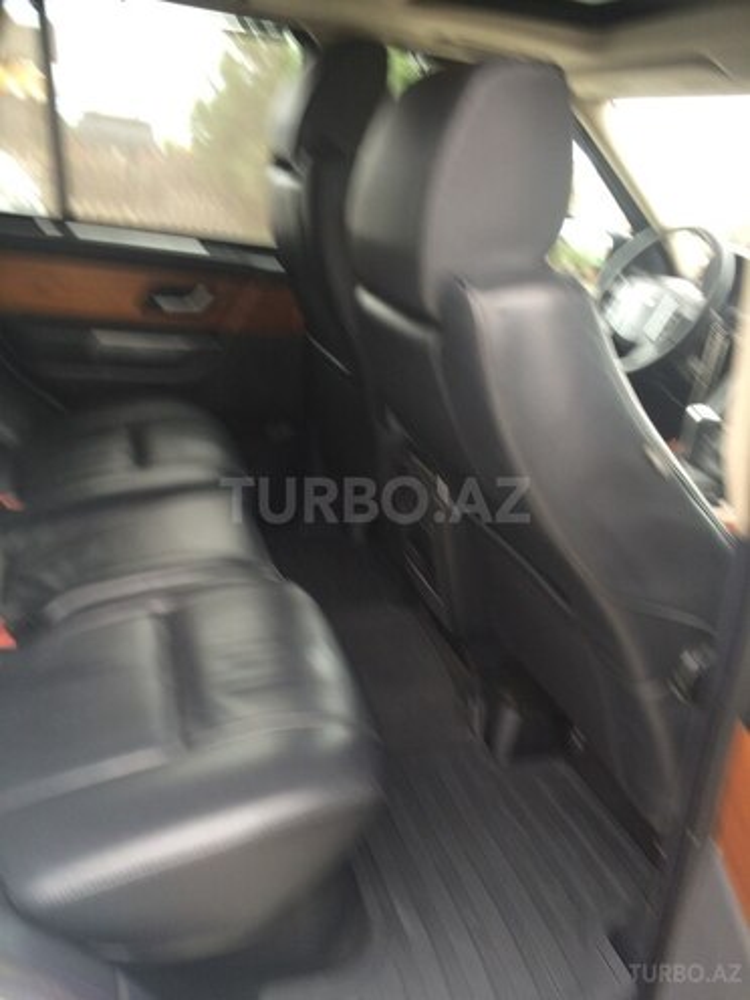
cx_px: 375
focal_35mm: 29
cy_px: 500
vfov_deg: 61.7
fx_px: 838
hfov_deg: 48.2
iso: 40
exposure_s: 1/33
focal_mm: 4.15
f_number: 2.2
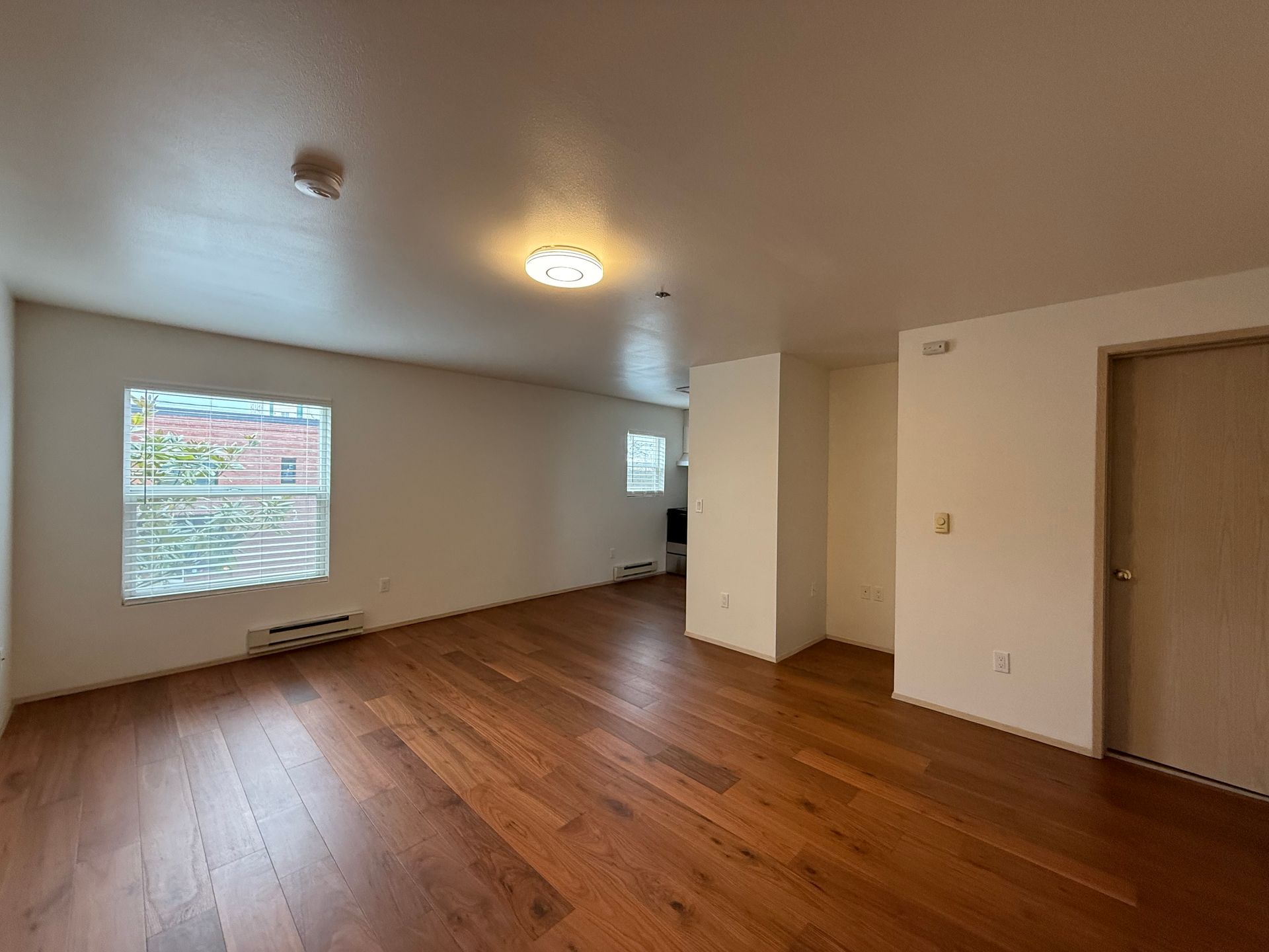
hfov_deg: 102.1
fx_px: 513
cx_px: 634
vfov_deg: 85.7
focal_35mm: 14
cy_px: 476
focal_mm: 2.22
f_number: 2.2
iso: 400
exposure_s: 1/120
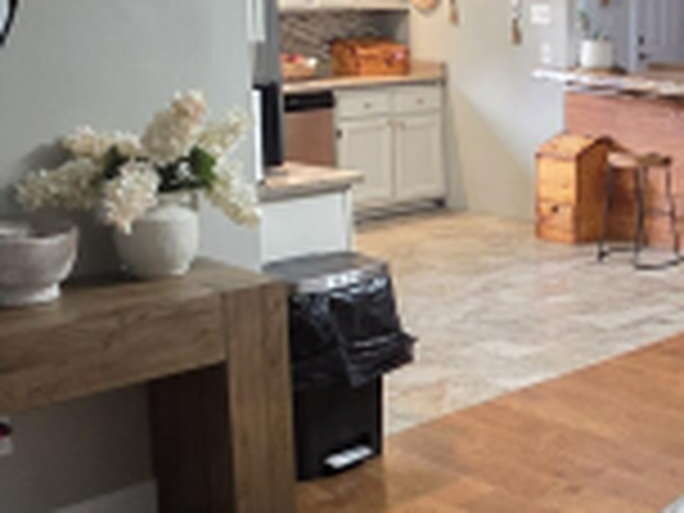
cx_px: 637
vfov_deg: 25.7
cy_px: 270
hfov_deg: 31.9
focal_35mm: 57
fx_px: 1126
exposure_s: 1/60
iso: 400
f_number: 1.9
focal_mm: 2.2
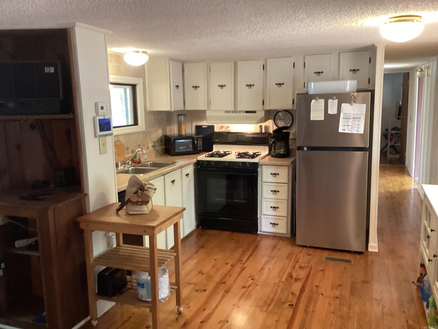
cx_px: 219
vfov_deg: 45.4
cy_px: 164
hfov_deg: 58.4
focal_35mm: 31
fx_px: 392
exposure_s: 1/40
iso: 320
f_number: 2.4
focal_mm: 3.3
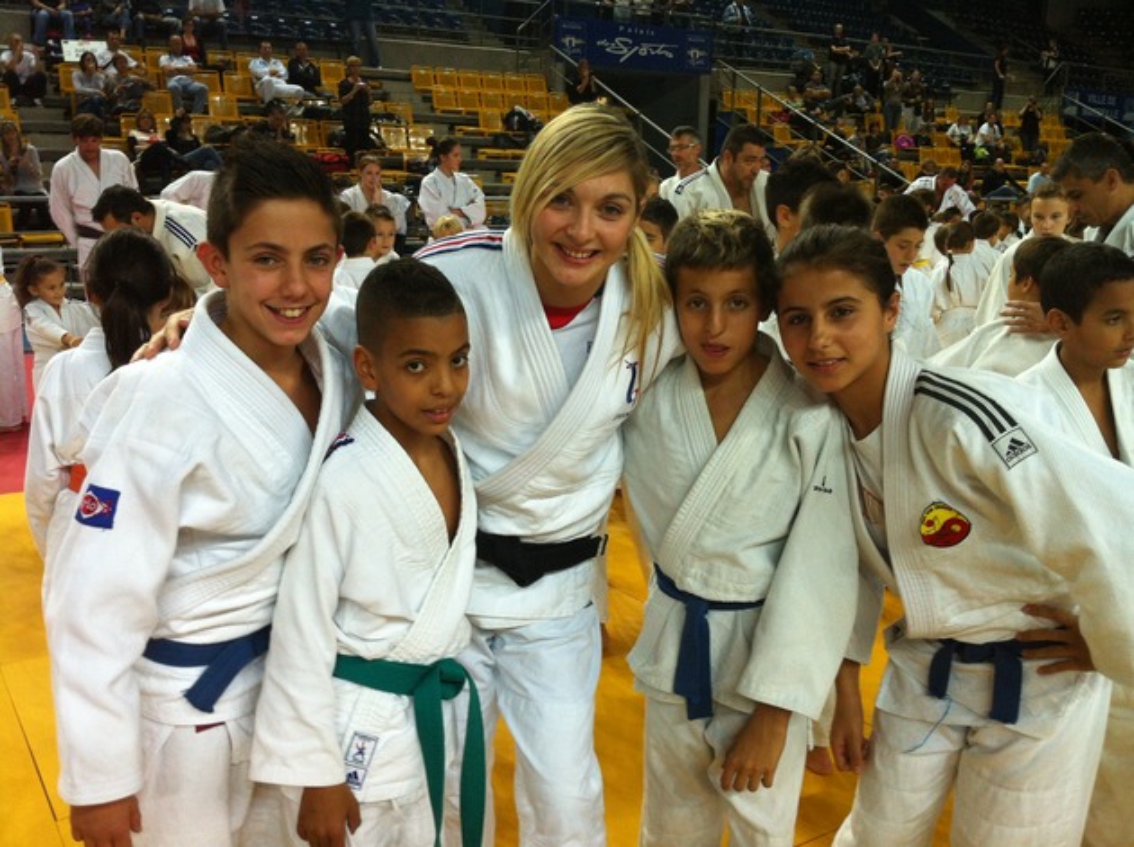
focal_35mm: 35
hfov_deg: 52.7
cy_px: 424
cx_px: 567
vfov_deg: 40.6
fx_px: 1145
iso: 100
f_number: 2.8
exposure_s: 1/60
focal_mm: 3.85
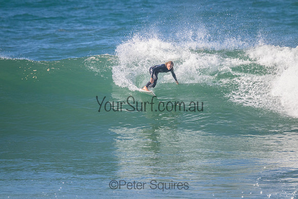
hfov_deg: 2.6
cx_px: 149
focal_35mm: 800
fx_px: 6623
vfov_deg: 1.7
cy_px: 100
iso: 1600
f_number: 11
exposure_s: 1/2000
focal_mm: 800
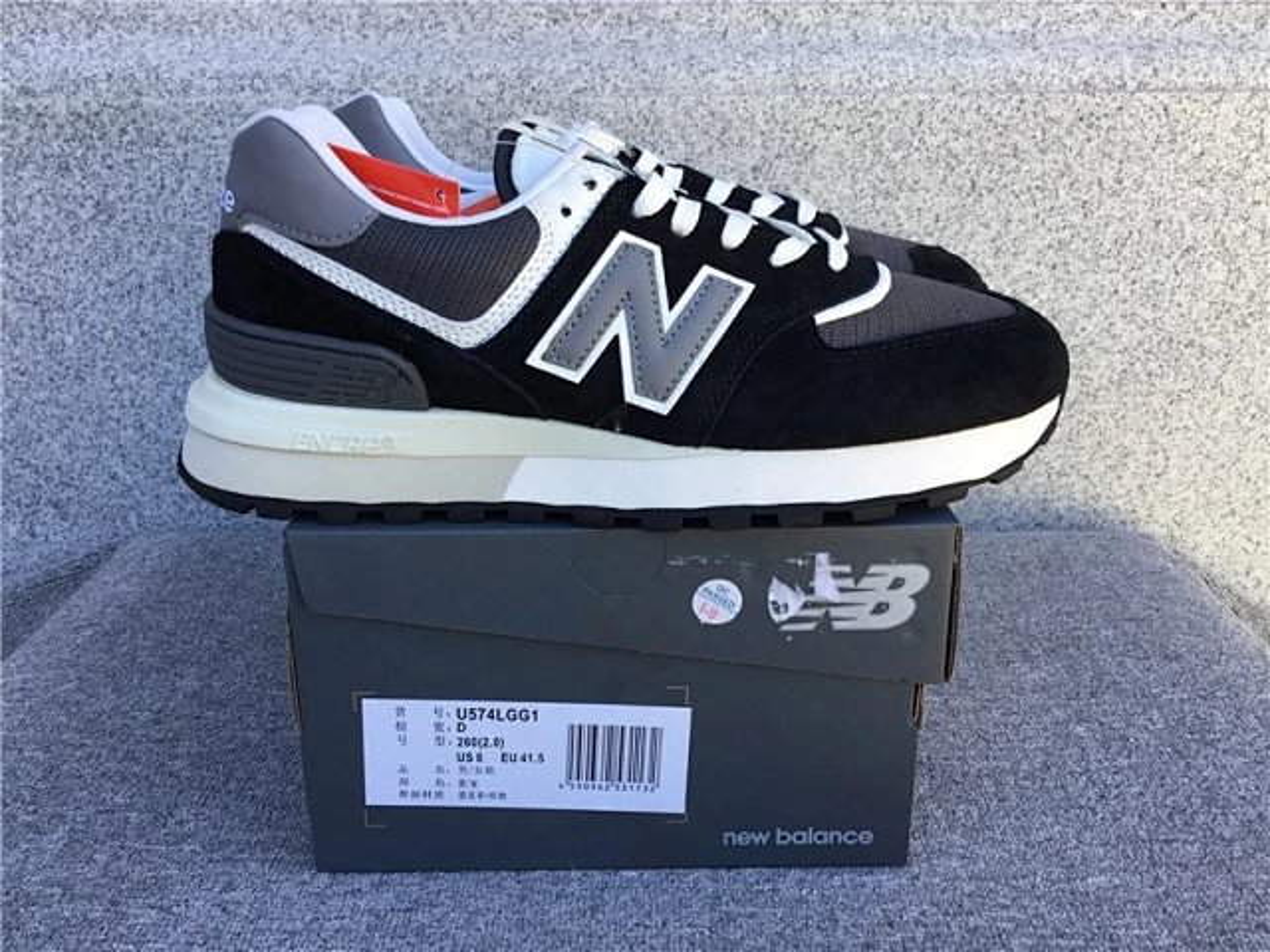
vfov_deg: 45.4
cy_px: 476
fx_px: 1137
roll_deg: +1.1
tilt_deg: -19.5
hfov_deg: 58.4
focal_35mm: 31
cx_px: 635
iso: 25
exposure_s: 1/130
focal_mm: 3.3
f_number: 2.4
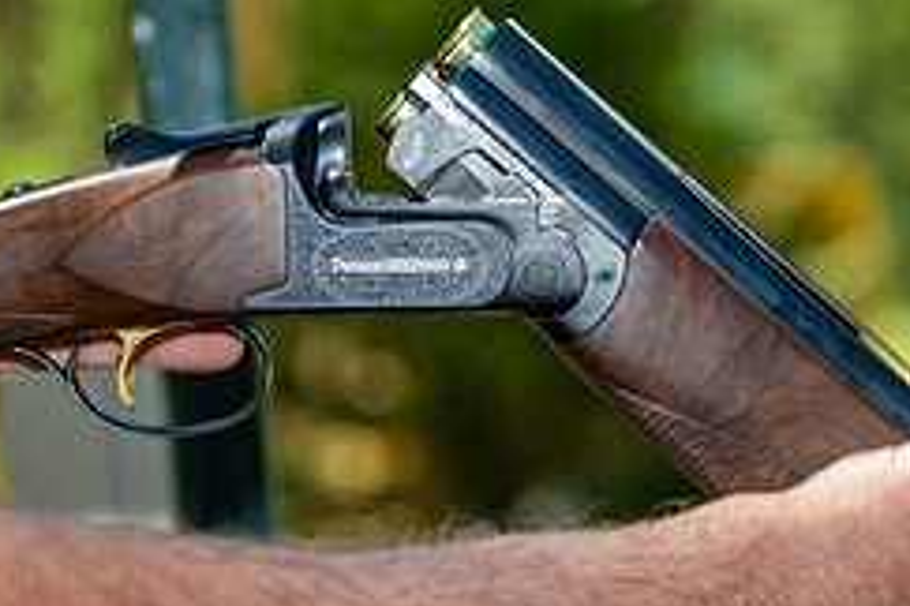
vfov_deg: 8.2
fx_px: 4221
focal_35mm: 167
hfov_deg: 12.3
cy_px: 329
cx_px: 442
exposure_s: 1/160
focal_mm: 70
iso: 50
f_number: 2.8
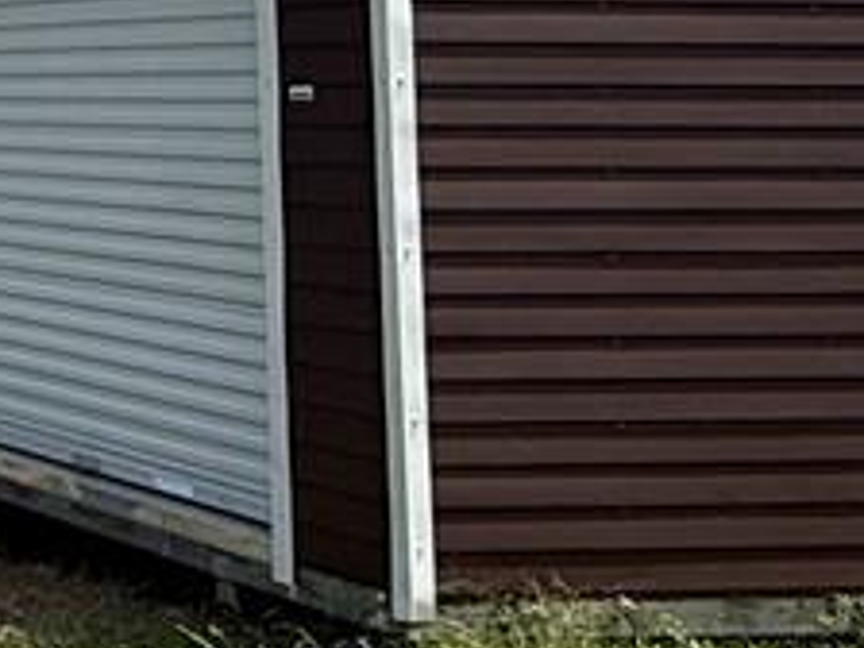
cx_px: -887
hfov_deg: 15.5
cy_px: -96
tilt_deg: +4.8
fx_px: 2496
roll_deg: +0.5
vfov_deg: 14.4
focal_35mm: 100
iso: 50
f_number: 2.2
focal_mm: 2.22
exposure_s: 1/2024
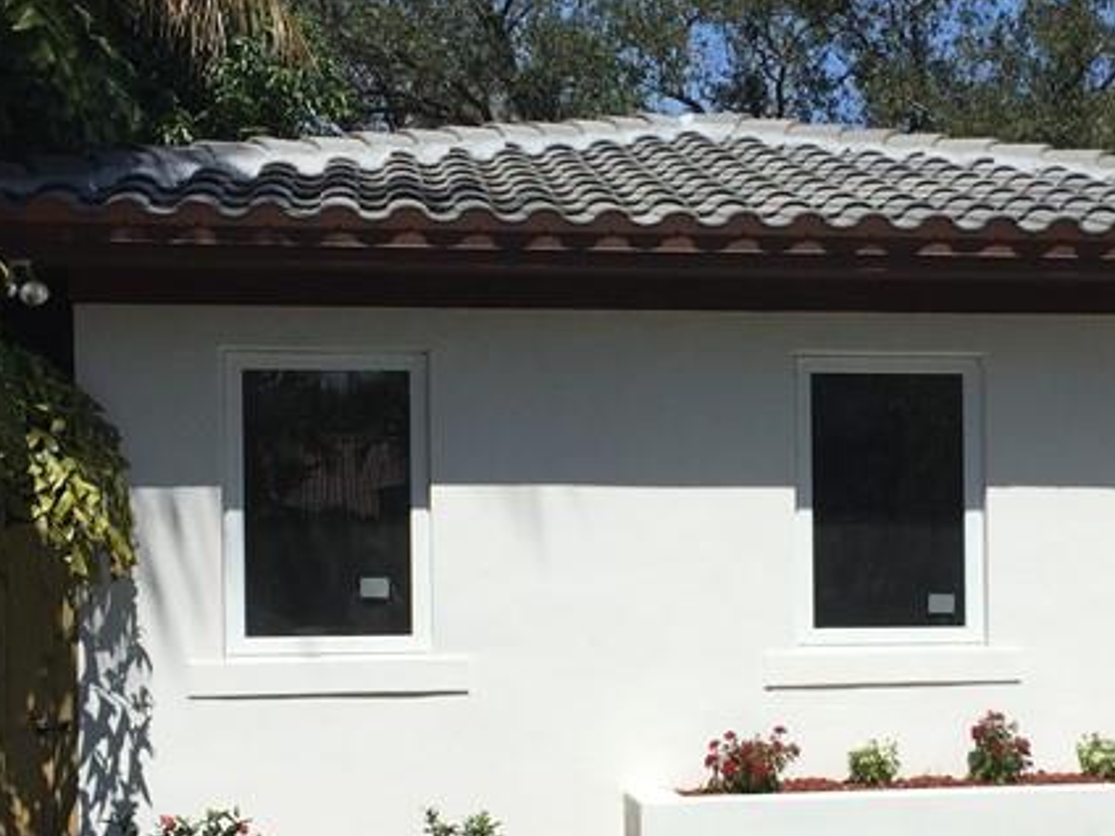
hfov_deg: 27.5
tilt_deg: +0.2
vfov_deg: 20.9
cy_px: 563
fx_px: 2255
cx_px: 784
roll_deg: +1.1
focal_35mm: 70
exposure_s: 1/3968
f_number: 2.2
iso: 32
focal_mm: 4.15
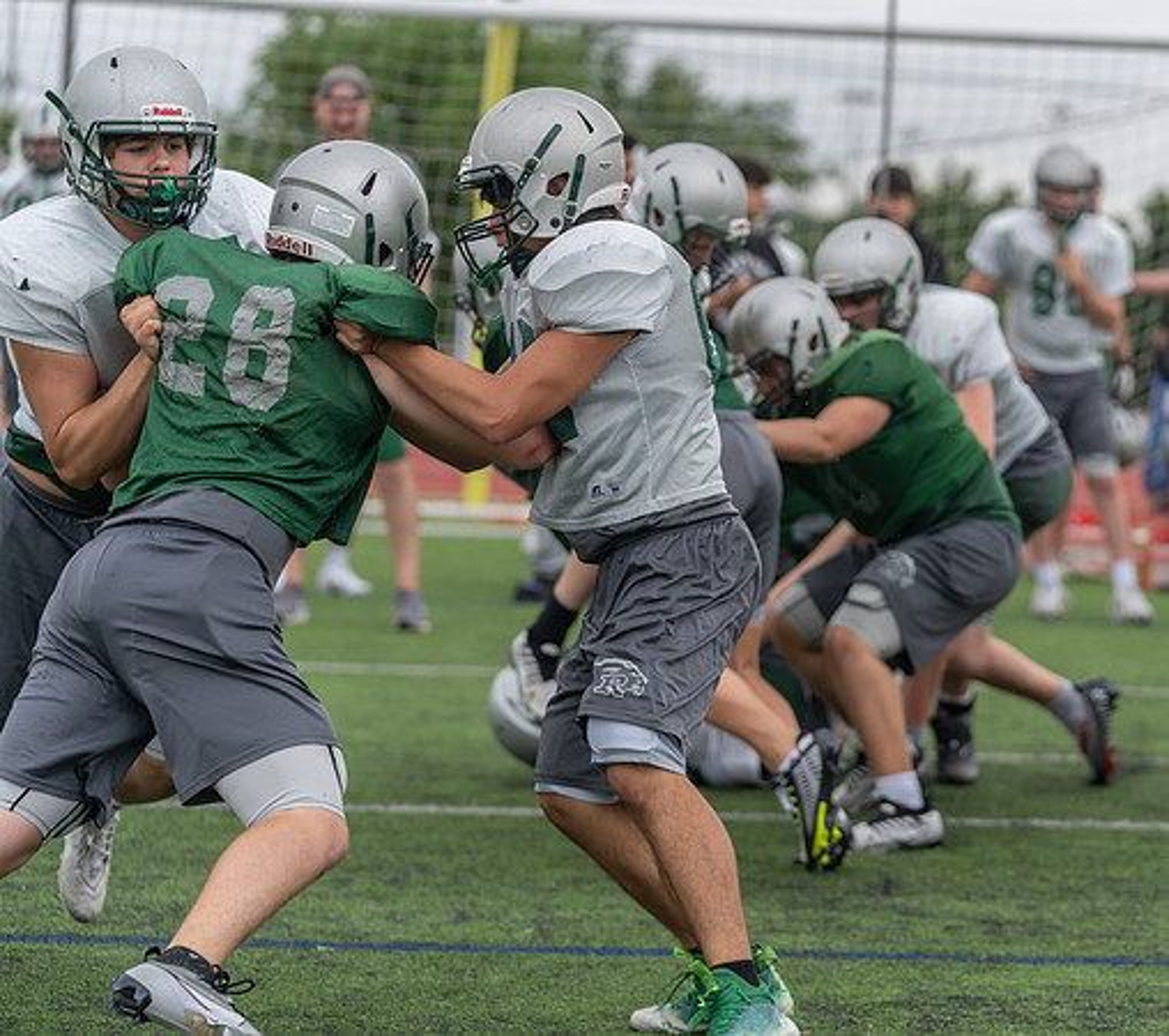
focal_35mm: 155
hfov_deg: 11.9
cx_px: 795
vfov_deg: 10.5
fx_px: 5608
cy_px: 506
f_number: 3.5
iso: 200
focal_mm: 127
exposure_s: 1/1250
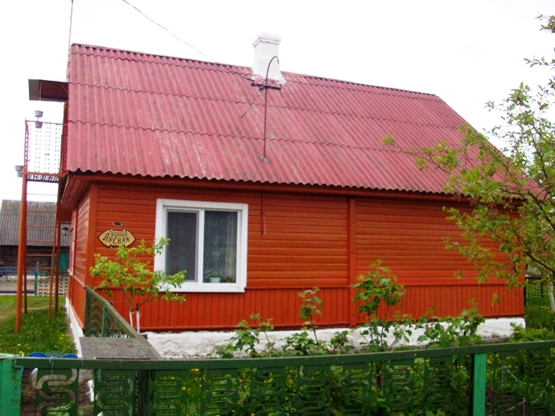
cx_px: 278
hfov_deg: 50.1
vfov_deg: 38.7
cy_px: 208
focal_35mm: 37
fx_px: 593
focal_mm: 6.2
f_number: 2.8
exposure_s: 1/125
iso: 200
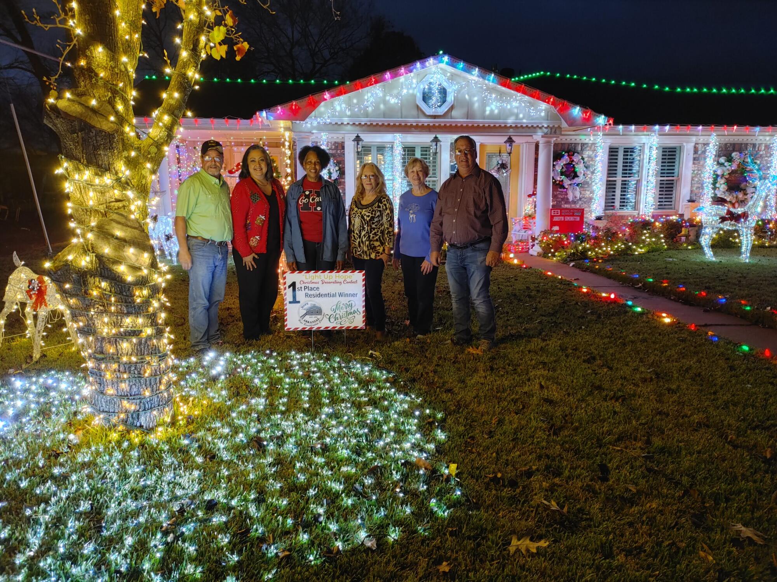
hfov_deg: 67.3
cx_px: 388
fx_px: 584
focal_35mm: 26
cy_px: 291
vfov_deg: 53.1
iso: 400
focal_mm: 5.58
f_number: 1.8
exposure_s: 1/17
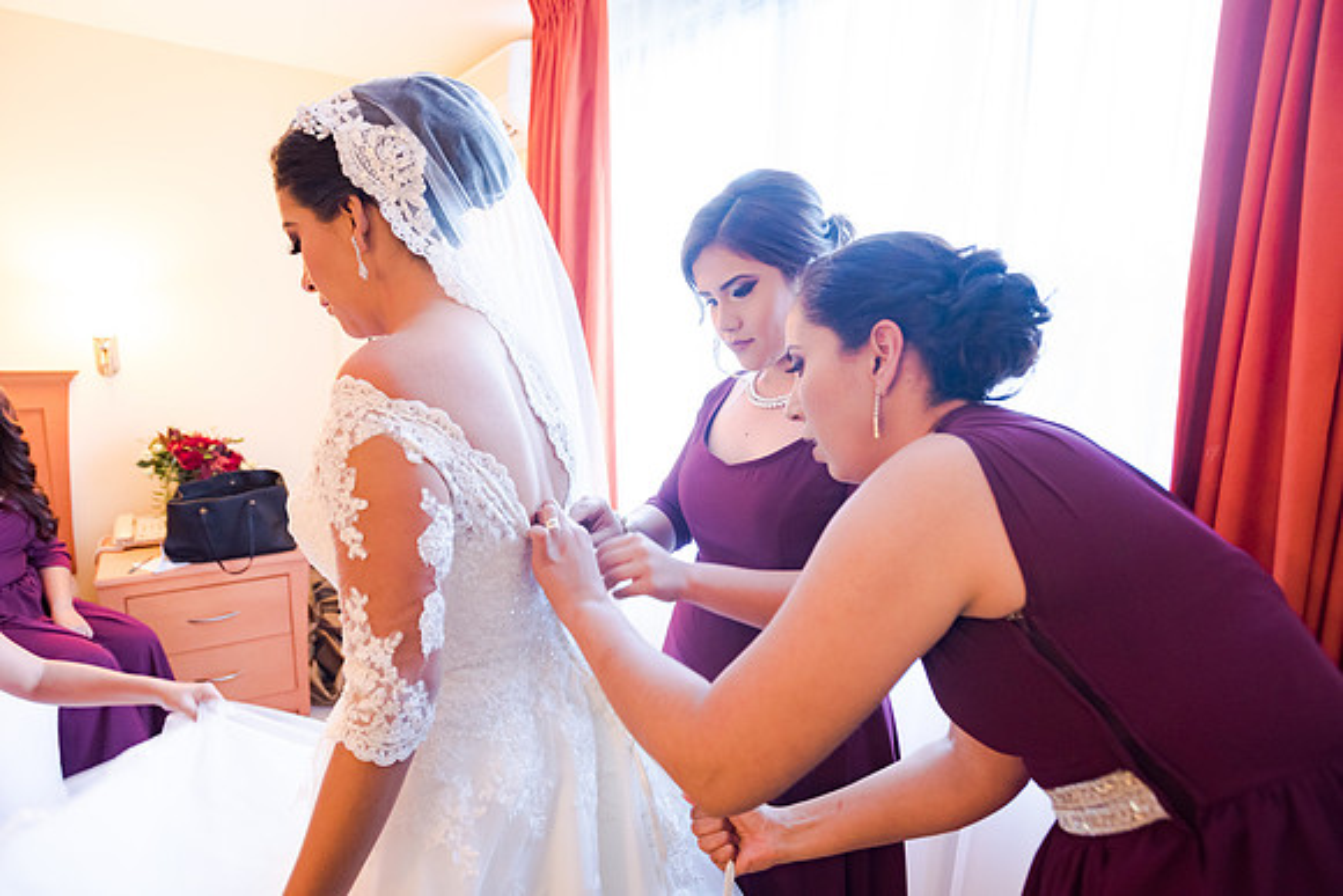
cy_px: 448
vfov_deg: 62.0
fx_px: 746
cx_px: 672
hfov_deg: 84.0
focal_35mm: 20
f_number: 2.8
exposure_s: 1/60
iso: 1600
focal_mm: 20
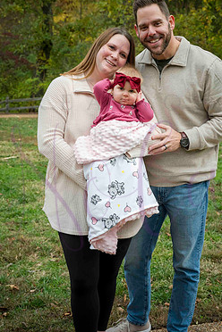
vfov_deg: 34.4
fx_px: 536
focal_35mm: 58
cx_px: 120
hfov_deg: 23.4
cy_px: 134
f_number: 5.6
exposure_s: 1/500
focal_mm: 48
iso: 400
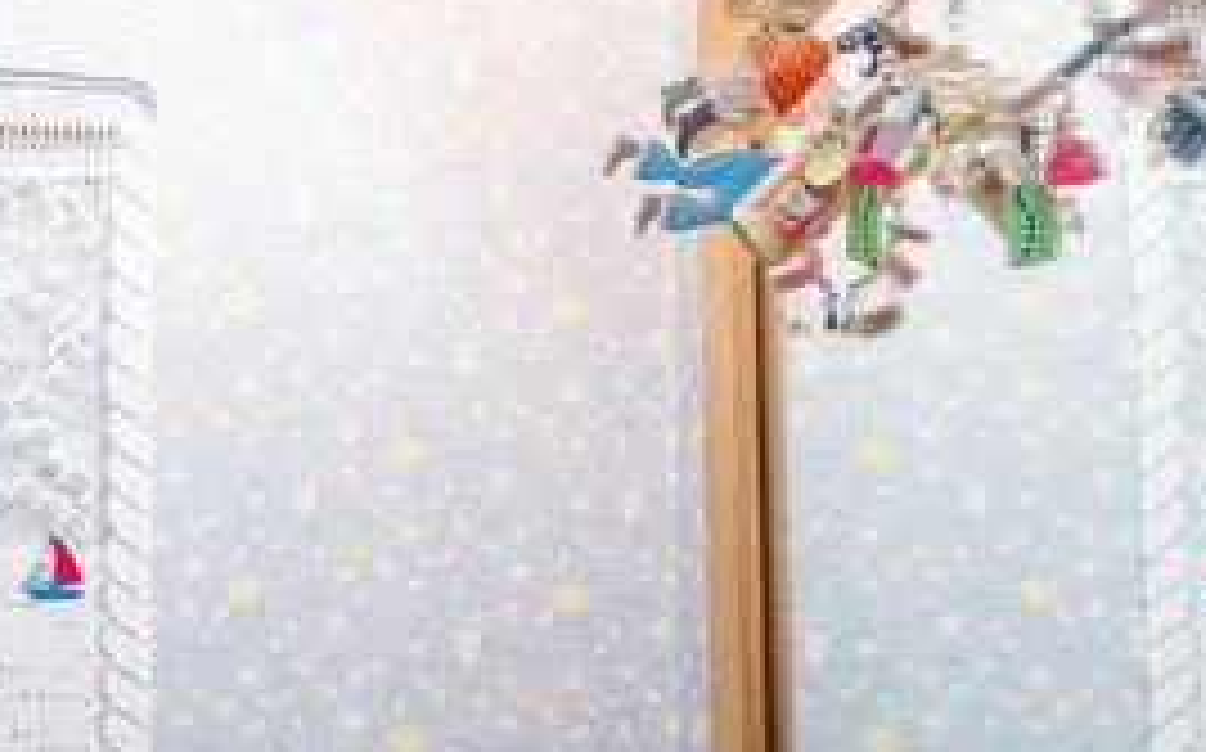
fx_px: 2430
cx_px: -202
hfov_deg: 25.3
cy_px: 1432
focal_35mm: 74
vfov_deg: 14.9
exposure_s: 1/20
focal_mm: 19
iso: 400
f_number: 8
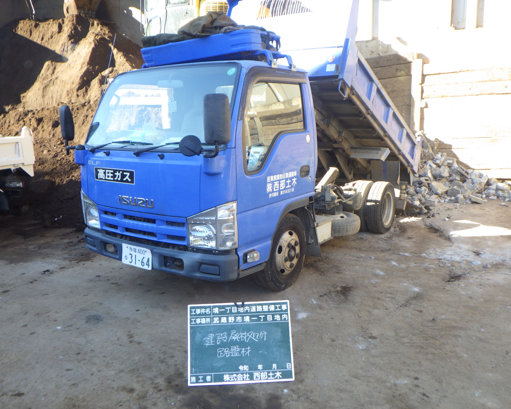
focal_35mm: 30
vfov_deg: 48.5
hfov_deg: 58.8
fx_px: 454
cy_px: 208
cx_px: 254
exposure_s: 1/125
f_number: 3.5
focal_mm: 5
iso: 125
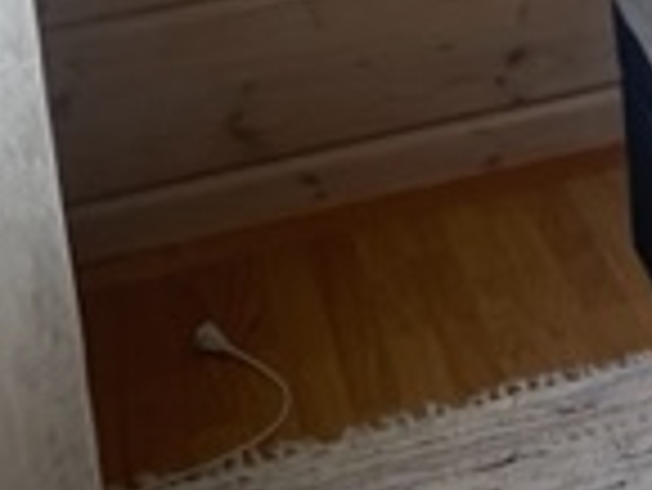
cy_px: -584
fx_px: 2168
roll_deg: +2.0
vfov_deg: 11.3
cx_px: 962
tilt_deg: -8.8
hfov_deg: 15.8
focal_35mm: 115
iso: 100
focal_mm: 5.1
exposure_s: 1/121
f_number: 1.6
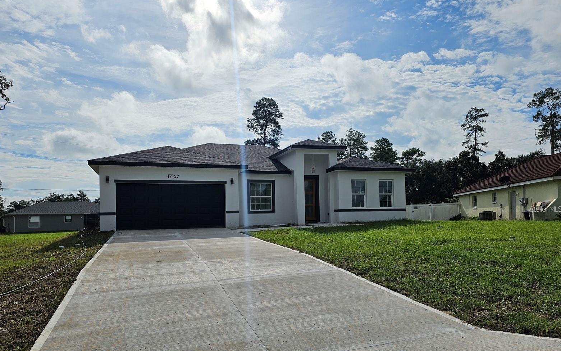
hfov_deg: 72.5
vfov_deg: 49.0
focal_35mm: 25
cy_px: 209
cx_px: 276
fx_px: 382
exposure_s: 1/3309
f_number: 1.7
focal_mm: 6.3
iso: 10
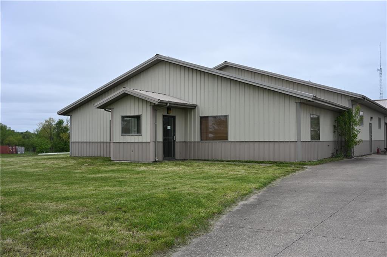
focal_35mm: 35
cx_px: 194
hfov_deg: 54.4
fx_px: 376
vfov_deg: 37.8
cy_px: 128
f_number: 5.6
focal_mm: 35
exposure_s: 1/250
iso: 140
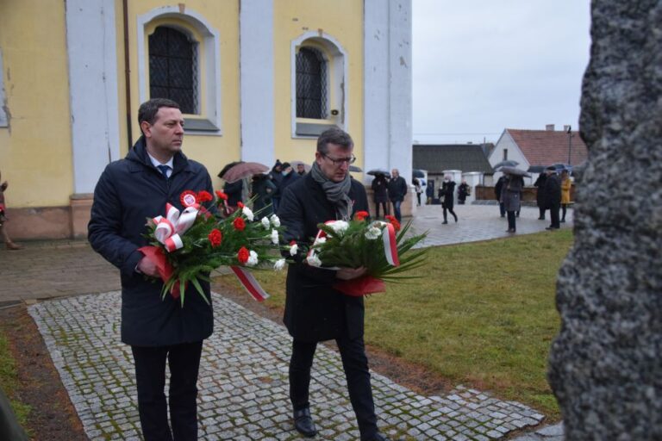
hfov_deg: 59.5
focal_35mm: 32
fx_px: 579
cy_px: 220
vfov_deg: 41.7
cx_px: 331
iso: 800
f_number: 3.8
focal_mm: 21
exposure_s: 1/1000
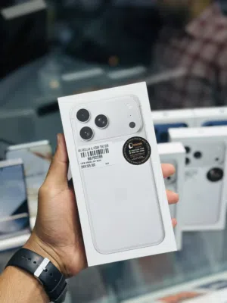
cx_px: 114
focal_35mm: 48
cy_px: 152
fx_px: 420
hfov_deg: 30.3
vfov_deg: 39.7
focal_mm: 6.86
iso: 80
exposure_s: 1/1880
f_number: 1.78
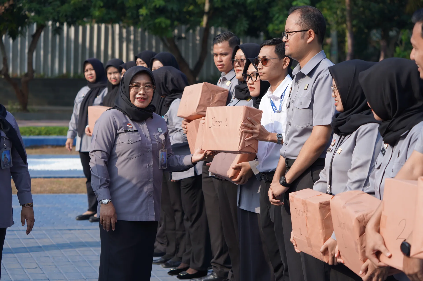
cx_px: 212
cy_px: 140
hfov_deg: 20.4
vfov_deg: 13.7
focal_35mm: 100
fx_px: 1174
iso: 125
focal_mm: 100
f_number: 5.6
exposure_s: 1/320
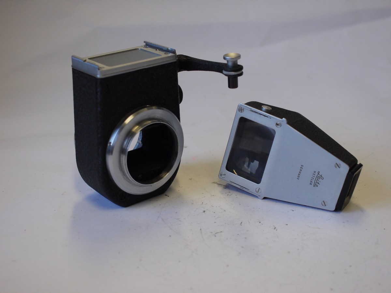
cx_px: 196
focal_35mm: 60
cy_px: 146
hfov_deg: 32.2
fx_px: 678
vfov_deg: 24.4
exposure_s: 1/200
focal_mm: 30
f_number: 4.5
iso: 400
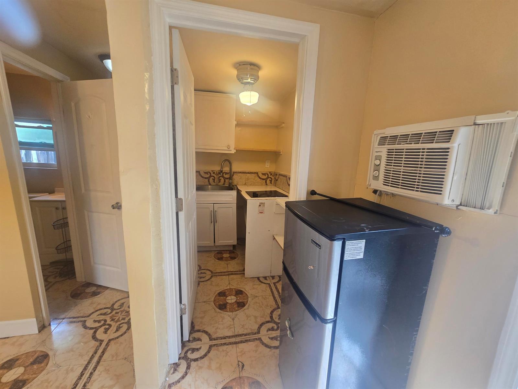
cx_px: 259
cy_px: 194
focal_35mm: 13
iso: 160
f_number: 2.2
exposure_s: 1/60
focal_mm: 2.2
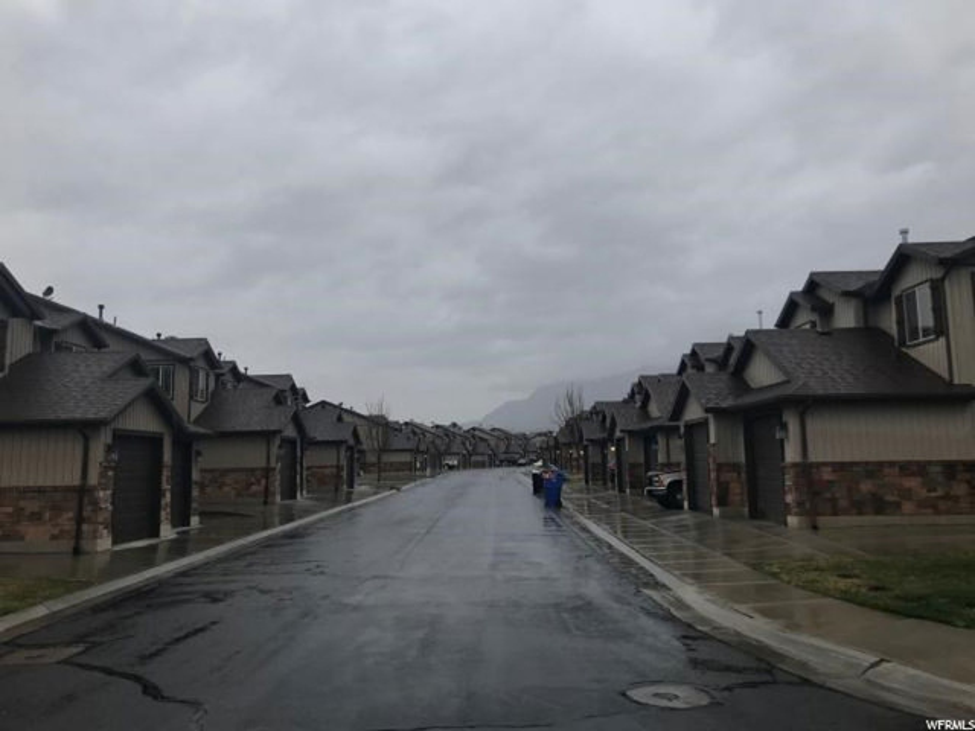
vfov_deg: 49.7
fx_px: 789
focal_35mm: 28
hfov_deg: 63.4
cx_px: 488
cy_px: 366
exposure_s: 1/411
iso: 20
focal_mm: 3.99
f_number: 1.8
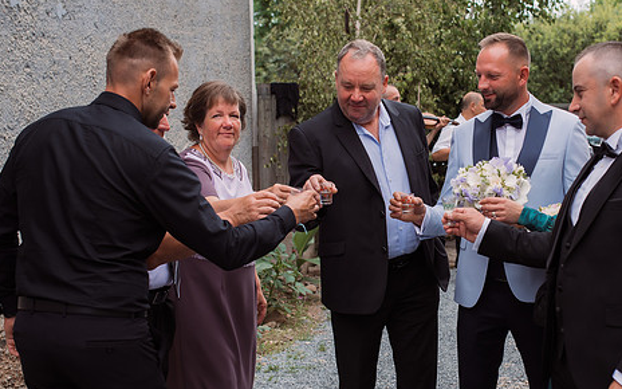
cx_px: 414
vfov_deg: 23.5
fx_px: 932
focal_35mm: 55
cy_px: 246
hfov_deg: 36.5
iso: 100
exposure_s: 1/400
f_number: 3.5
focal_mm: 35
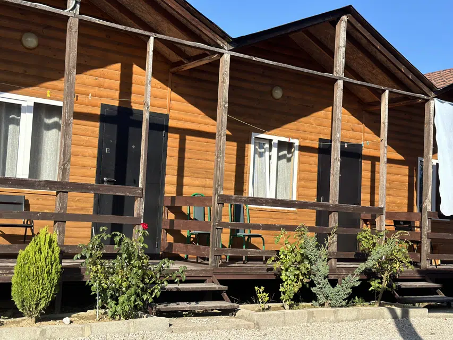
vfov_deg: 30.3
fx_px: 628
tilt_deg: +4.5
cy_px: 170
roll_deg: -3.1
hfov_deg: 39.7
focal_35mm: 48
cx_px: 226
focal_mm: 6.86
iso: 80
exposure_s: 1/2809
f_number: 1.78
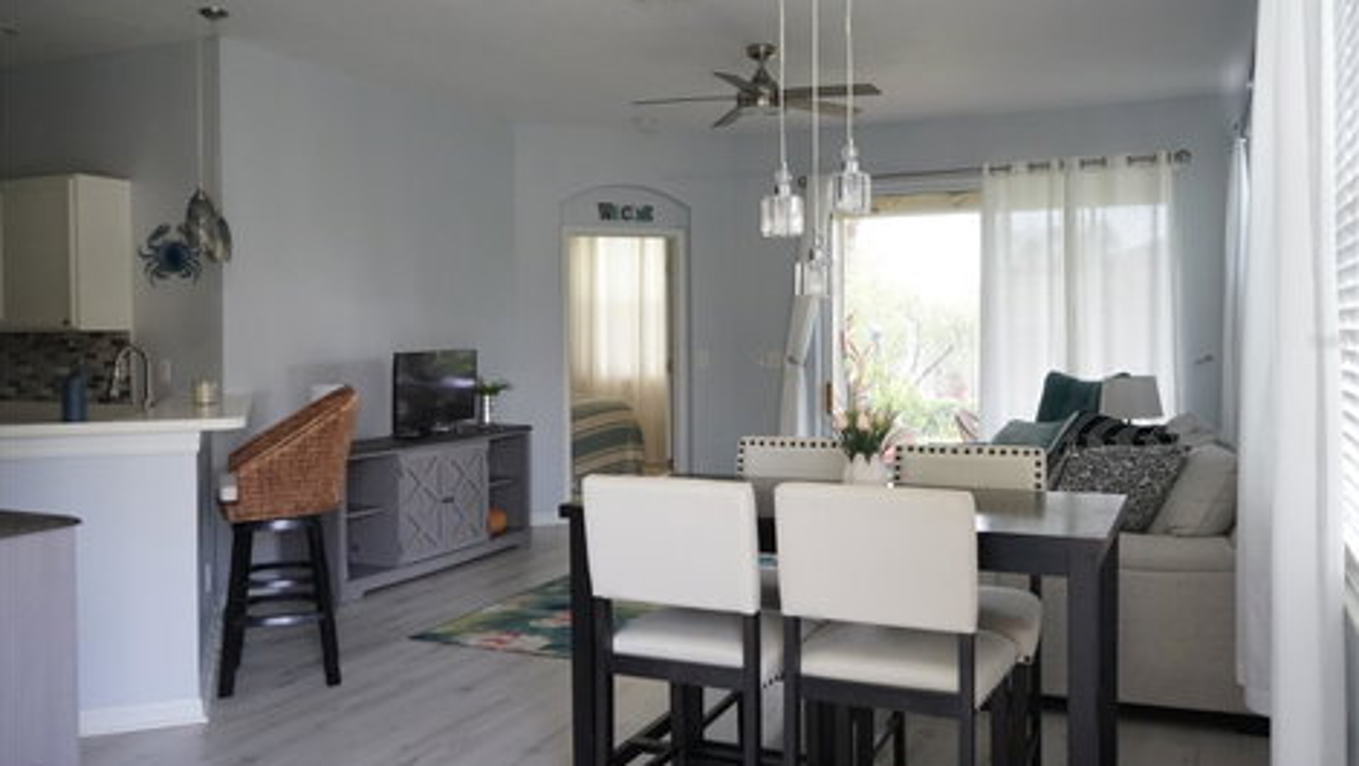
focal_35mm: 31
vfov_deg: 37.8
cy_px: 341
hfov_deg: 62.6
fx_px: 1118
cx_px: 691
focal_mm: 29
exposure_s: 1/60
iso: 2000
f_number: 6.3
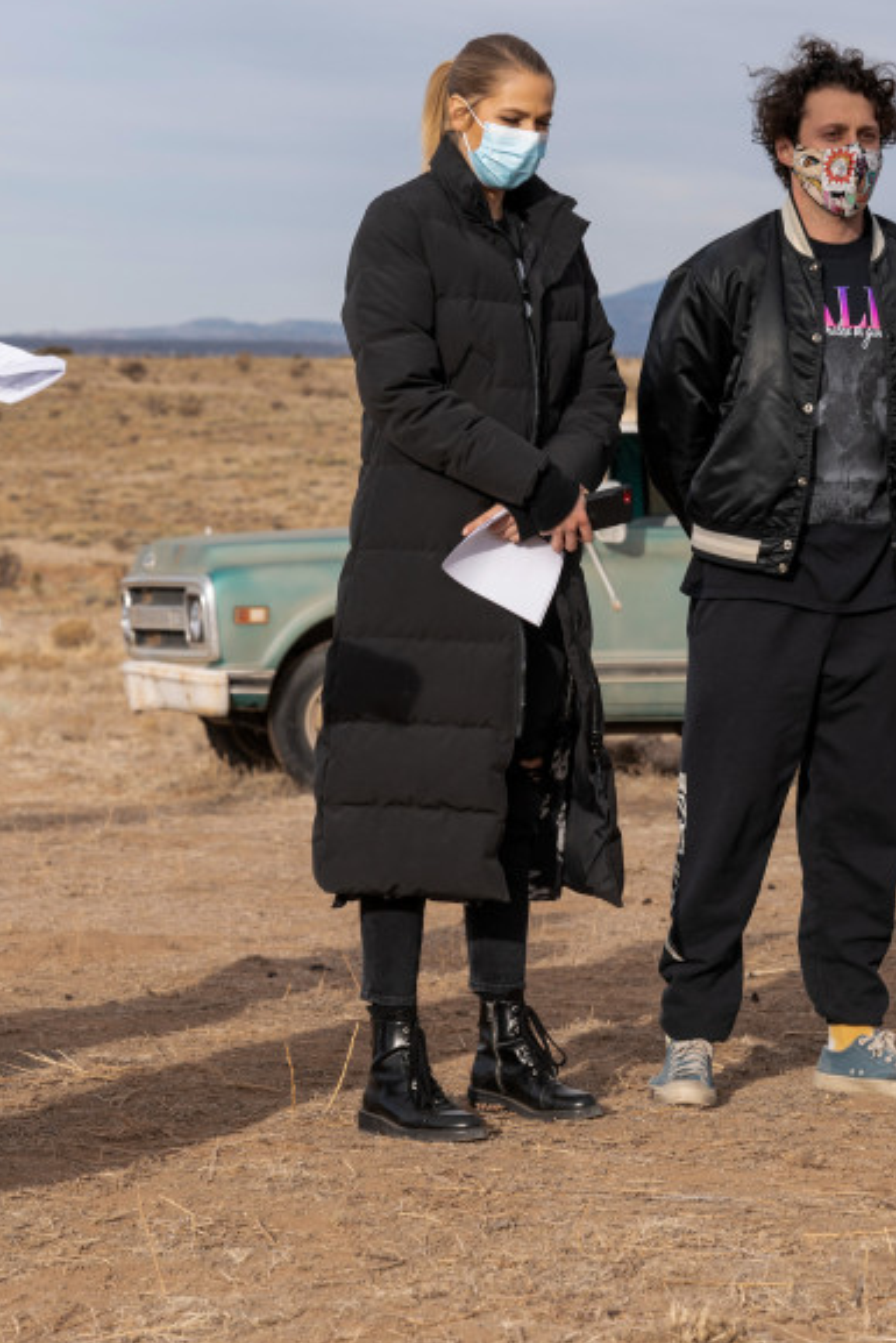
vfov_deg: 19.3
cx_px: 607
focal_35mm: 106
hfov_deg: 12.9
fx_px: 3955
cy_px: 619
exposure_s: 1/400
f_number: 4.5
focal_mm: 51
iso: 100
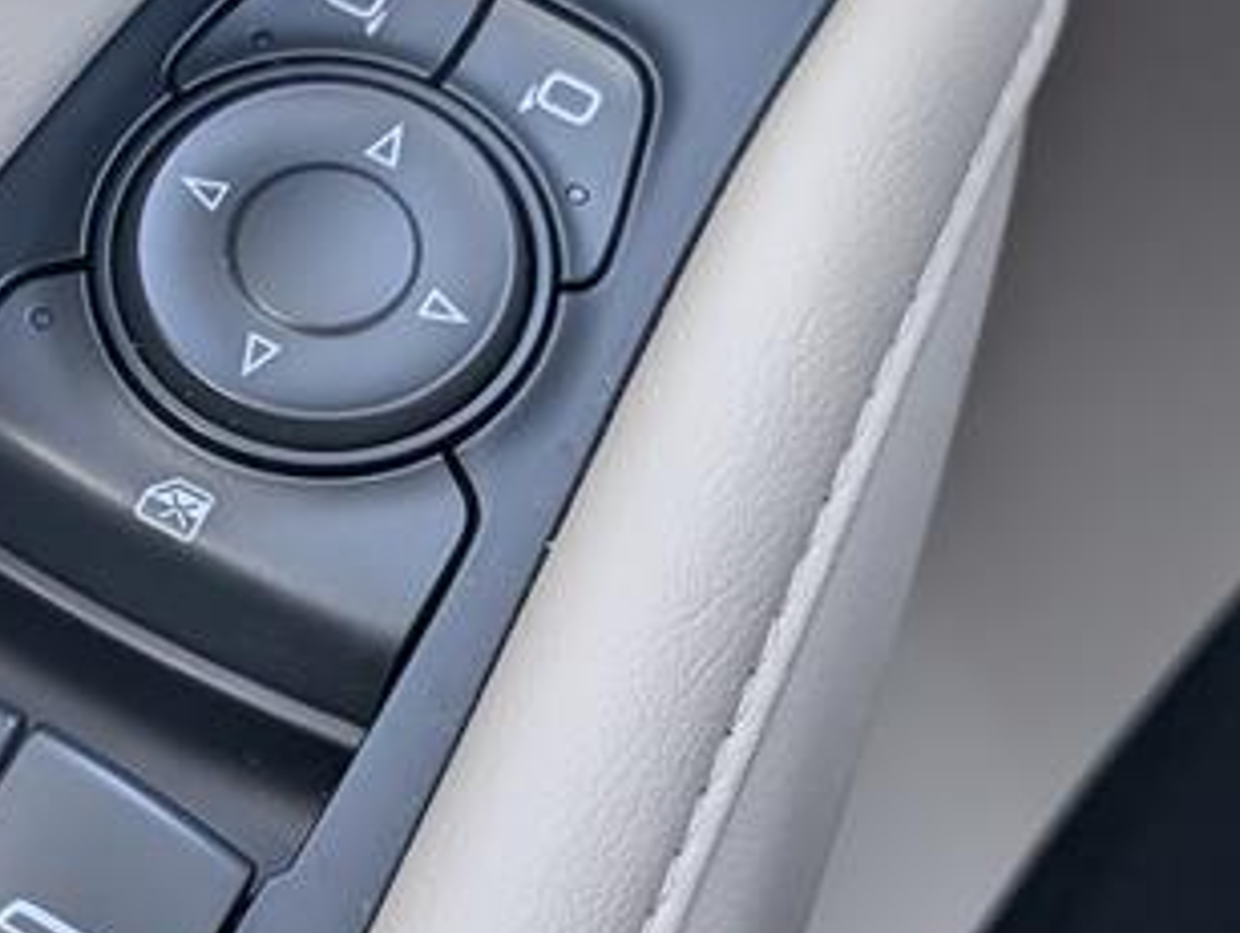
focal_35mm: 102
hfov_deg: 18.8
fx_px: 3658
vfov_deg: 14.5
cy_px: 727
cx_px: 81
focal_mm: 6.9
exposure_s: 1/769
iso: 303
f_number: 1.68
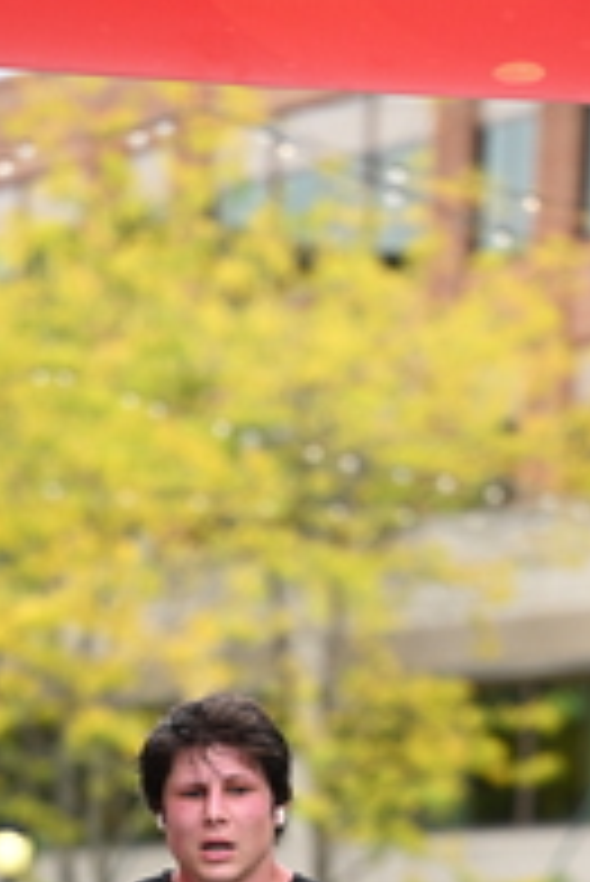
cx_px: 309
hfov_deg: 4.7
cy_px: 1030
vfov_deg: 7.0
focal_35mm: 294
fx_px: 7214
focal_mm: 105
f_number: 2.8
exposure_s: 1/2000
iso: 640
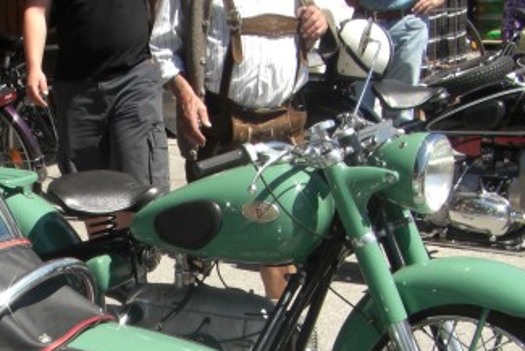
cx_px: 60
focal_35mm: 85
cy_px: 344
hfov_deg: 23.3
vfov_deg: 15.8
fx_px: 1240
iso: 64
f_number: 4.6
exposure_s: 1/250
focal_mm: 6.3
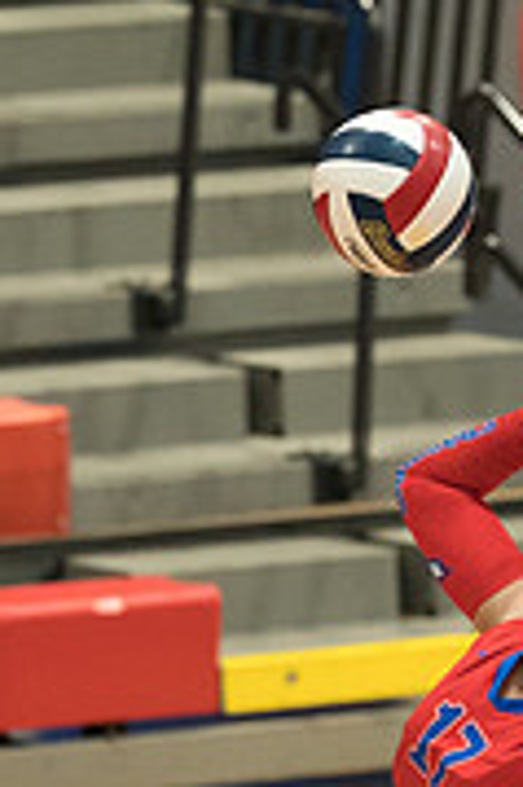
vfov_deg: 3.0
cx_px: 493
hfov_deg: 2.0
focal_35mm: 679
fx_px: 14824
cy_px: 866
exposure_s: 1/1000
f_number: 2.8
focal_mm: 152
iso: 4000
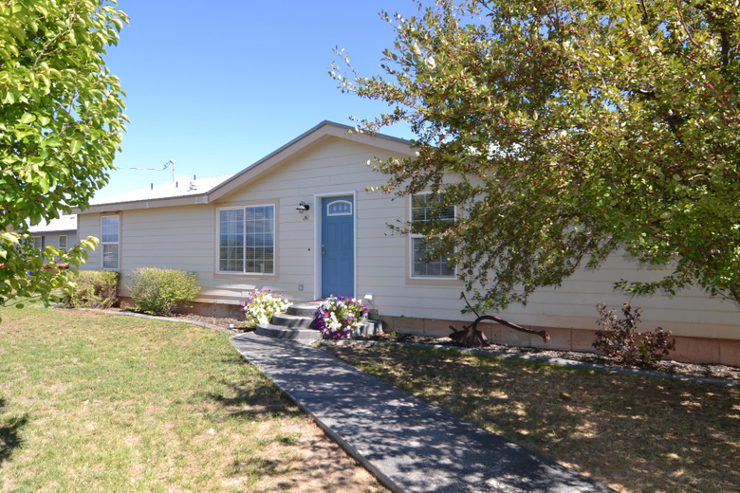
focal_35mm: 22
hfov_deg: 79.2
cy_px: 244
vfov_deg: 58.0
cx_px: 408
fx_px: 445
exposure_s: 1/200
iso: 100
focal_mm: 11
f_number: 5.6
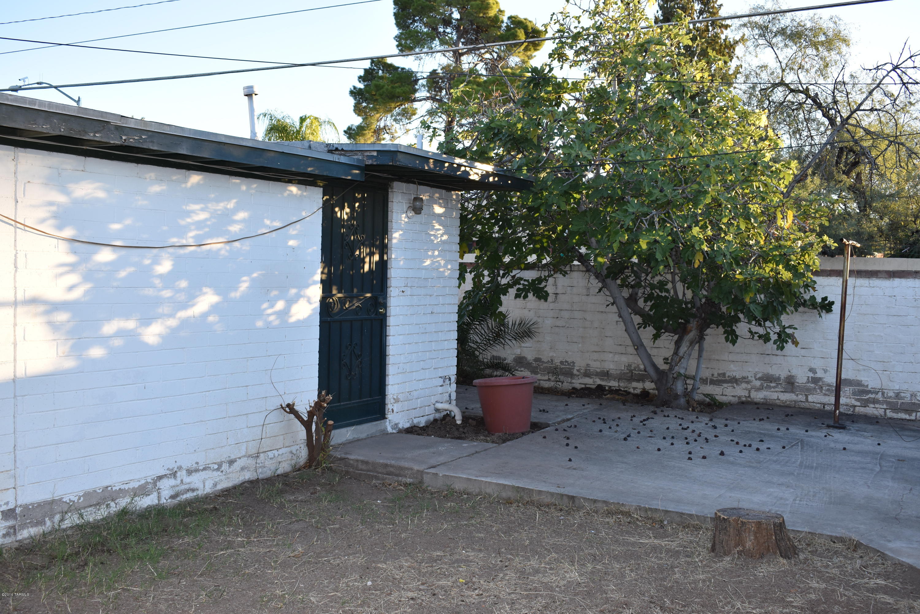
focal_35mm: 36
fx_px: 920
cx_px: 460
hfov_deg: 53.1
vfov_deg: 36.9
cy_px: 307
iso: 220
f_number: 5.6
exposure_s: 1/125
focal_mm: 24
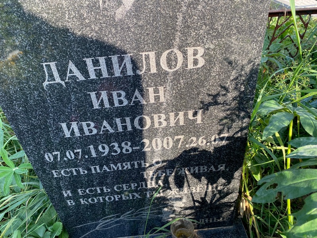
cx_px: 158
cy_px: 119
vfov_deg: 53.1
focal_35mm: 26
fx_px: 238
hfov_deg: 67.3
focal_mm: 4.25
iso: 32
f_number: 1.8
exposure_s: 1/295
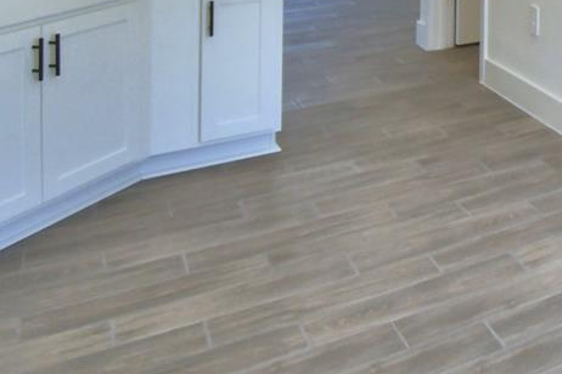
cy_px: -182
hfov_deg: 28.3
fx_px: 812
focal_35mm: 52
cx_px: 798
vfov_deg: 21.8
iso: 200
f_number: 4.5
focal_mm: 10
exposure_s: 1/160
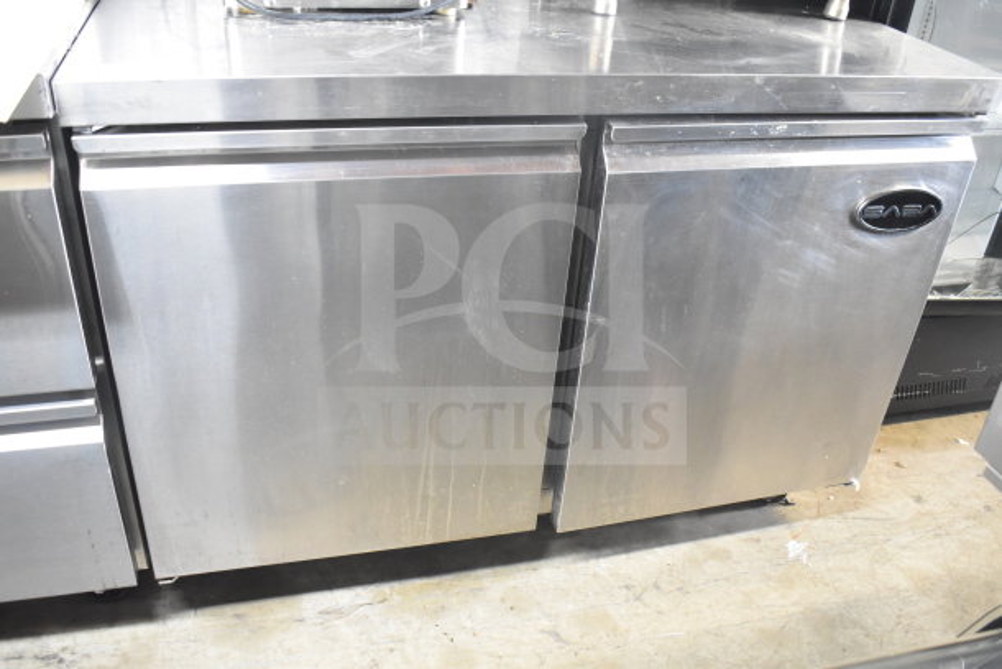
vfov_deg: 41.7
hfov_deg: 59.5
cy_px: 334
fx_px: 877
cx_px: 501
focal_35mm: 32
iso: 3200
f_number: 3.8
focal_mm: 21
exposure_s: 1/30
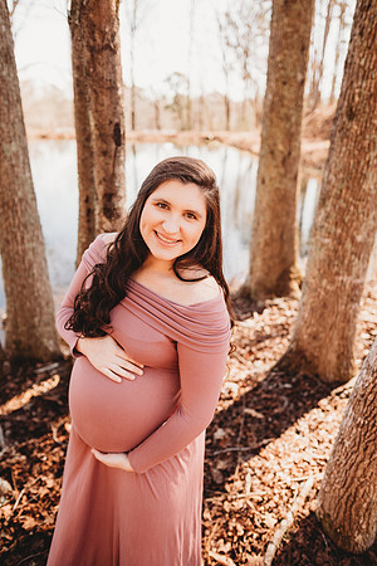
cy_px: 283
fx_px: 377
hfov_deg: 53.1
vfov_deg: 73.7
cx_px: 188
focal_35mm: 24
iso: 100
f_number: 2.2
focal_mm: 24
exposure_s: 1/250
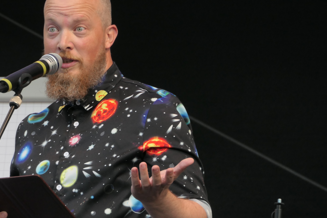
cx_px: 96
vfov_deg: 2.6
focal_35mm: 520
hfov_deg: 4.0
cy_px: 125
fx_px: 4723
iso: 500
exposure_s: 1/125
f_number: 6.4
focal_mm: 131.3
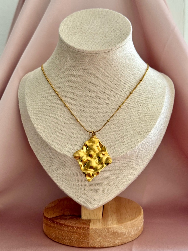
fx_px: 348
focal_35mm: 48
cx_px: 94
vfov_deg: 39.7
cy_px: 126
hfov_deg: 30.3
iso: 100
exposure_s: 1/72
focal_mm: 6.76
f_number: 1.78
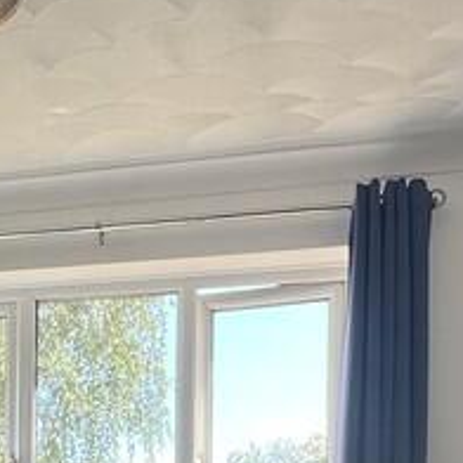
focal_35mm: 60
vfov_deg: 24.8
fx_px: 908
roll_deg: +0.0
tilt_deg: +0.1
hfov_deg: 27.2
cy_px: 607
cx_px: 17
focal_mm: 1.57
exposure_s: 1/107
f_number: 1.8
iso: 32
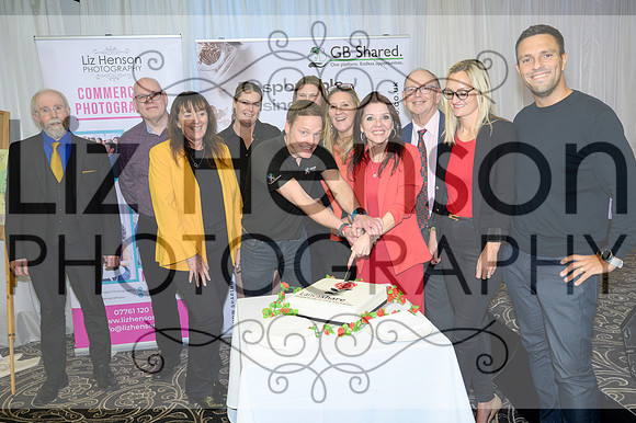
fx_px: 549
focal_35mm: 31
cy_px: 200
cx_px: 335
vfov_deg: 42.2
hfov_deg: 60.1
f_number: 4.5
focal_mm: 29.5
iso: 2500
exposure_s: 1/100
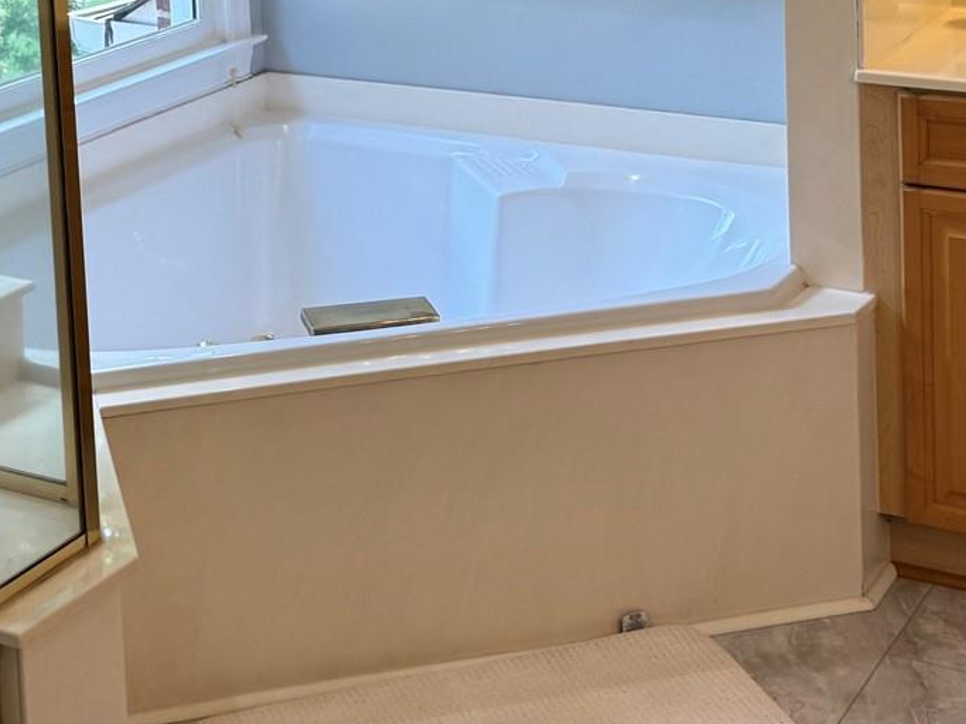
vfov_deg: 19.4
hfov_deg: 26.8
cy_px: -109
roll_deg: +2.6
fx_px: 2009
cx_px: 304
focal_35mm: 72
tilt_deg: -7.7
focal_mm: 6.76
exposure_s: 1/120
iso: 80
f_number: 1.78
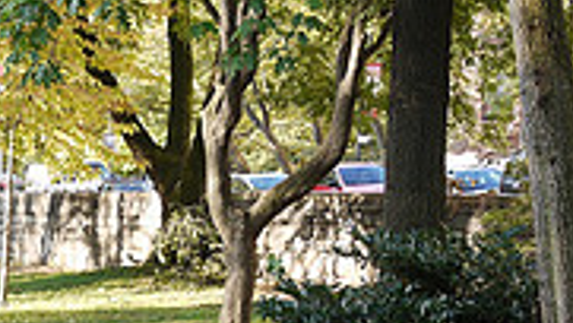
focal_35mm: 140
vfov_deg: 8.6
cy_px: 302
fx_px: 2128
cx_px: -73
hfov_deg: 14.9
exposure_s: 1/125
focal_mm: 20
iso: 100
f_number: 2.5
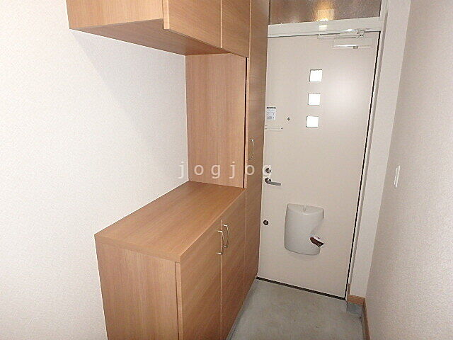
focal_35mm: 21
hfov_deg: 79.0
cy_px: 170
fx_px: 275
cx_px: 226
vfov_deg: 63.4
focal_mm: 3.7
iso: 400
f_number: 3.5
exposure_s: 1/30
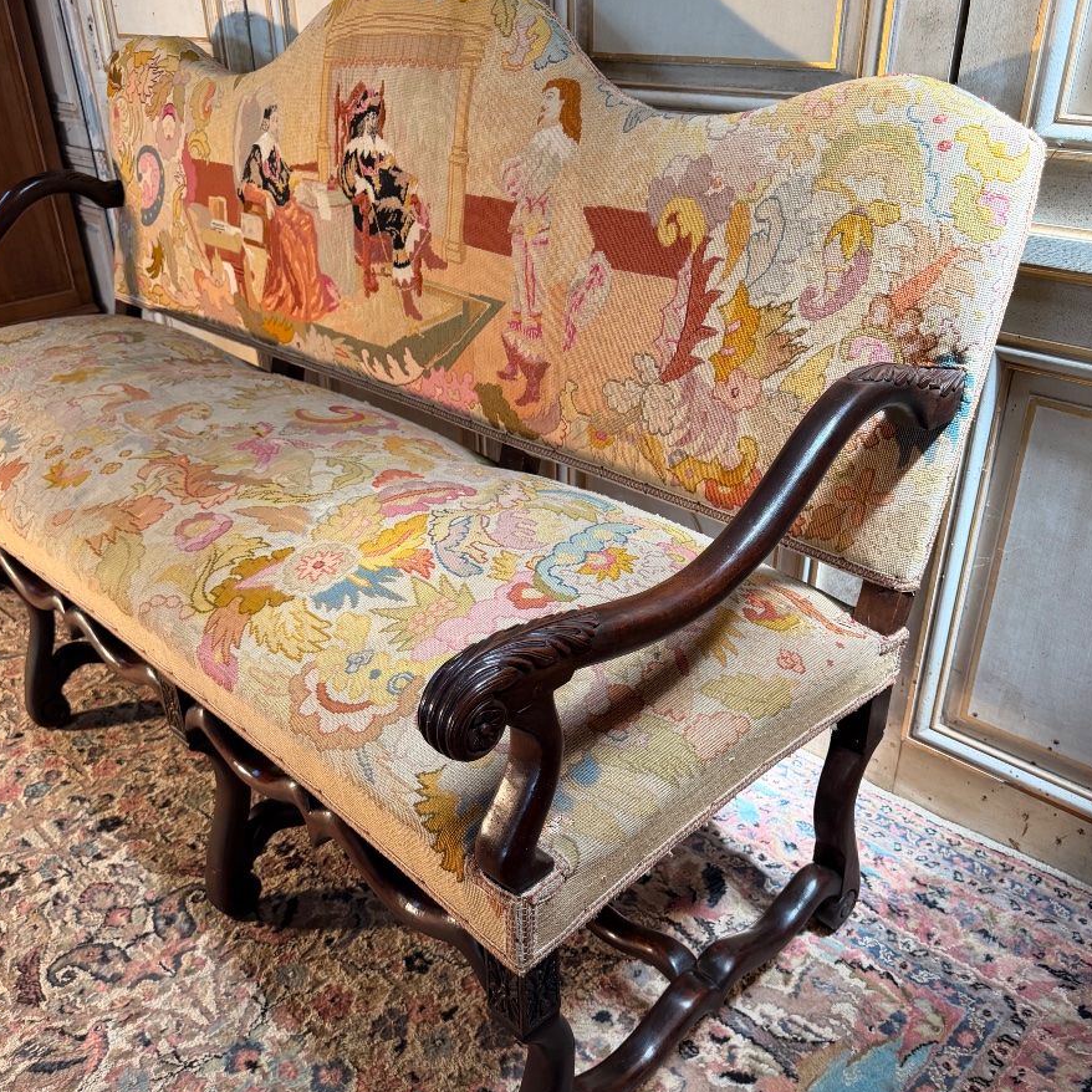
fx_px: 1035
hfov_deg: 55.6
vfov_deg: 55.6
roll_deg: +1.4
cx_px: 545
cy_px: 580
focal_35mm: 29
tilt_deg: -29.7
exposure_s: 1/100
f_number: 1.78
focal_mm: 6.76
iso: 160
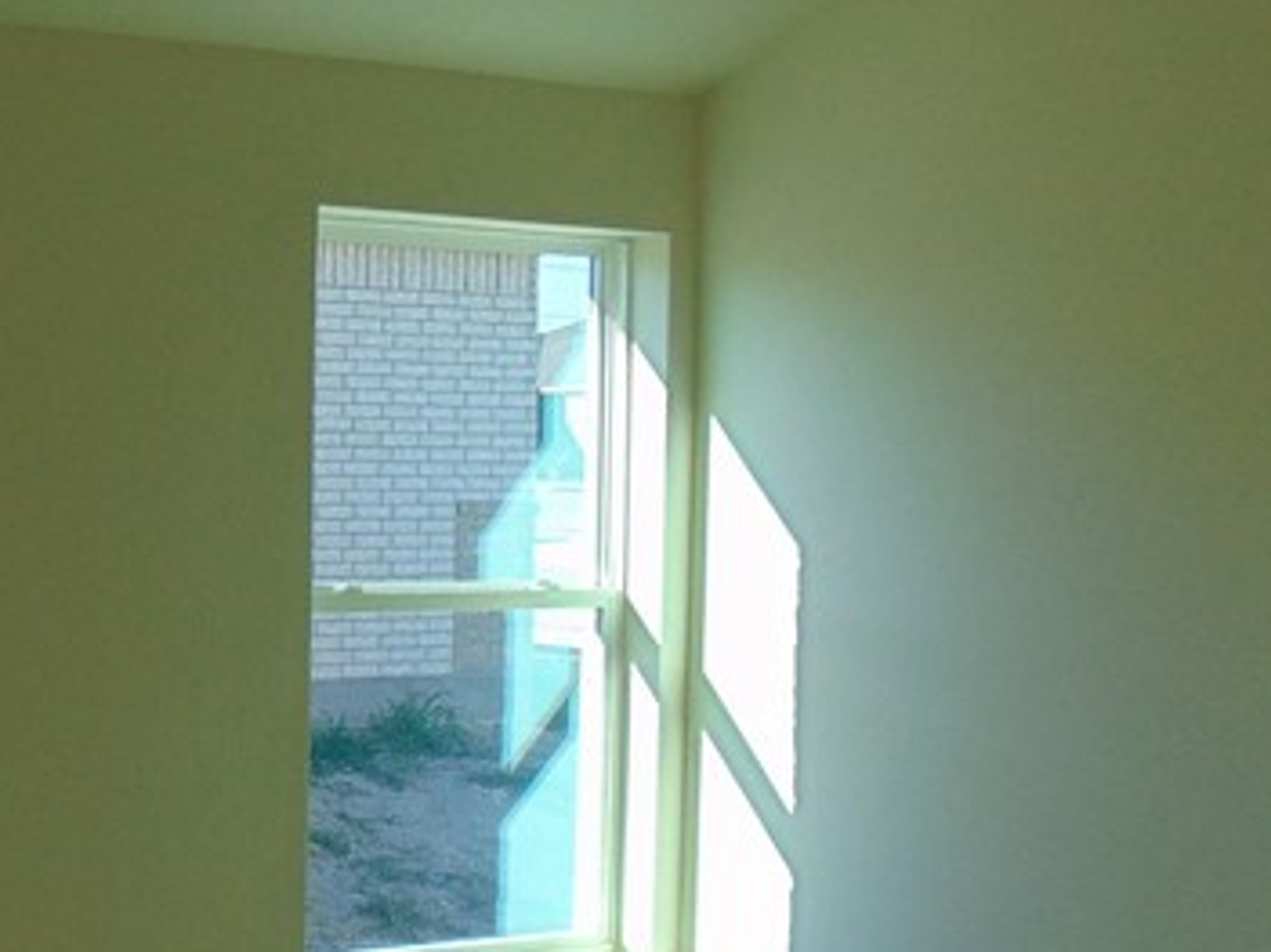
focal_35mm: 73
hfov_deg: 25.3
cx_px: -14
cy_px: 644
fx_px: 2679
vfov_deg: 20.1
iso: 80
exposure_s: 1/250
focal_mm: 4.5
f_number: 3
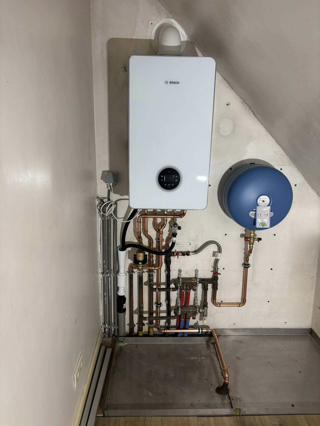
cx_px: 160
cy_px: 213
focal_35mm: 26
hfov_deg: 53.1
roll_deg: -1.1
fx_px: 320
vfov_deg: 67.3
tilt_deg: -15.1
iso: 320
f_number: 1.6
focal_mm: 5.96
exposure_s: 1/60
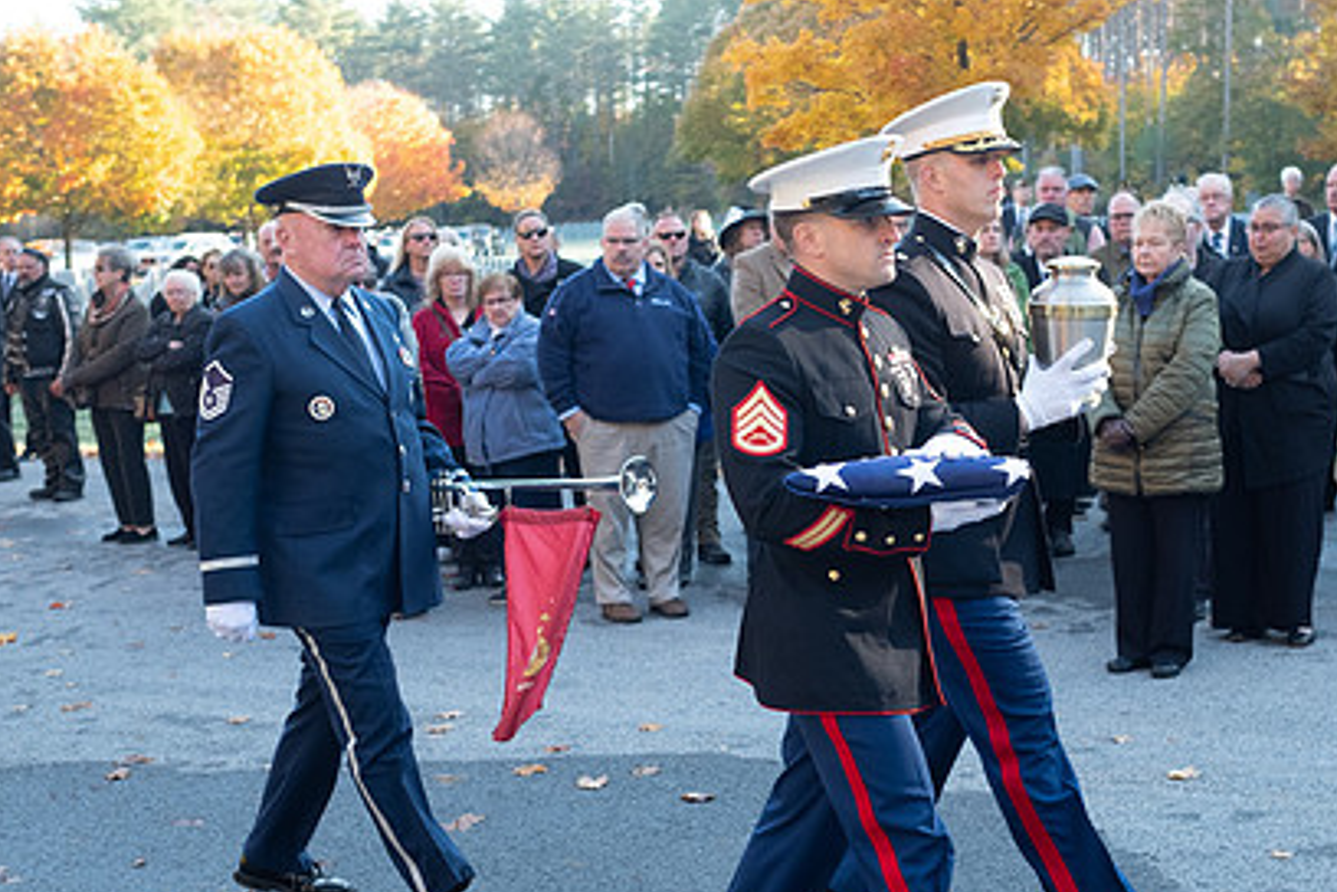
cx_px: 887
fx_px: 1968
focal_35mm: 53
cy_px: 524
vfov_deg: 25.5
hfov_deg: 37.1
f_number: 2.8
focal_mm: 23
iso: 800
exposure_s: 1/640
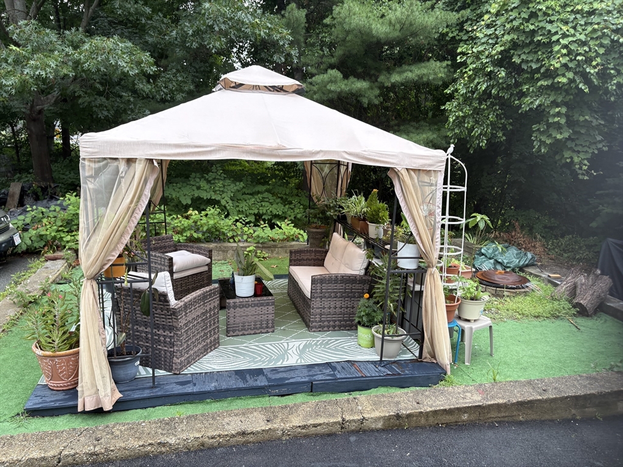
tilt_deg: -11.5
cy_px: 234
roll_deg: -1.7
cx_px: 312
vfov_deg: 53.1
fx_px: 468
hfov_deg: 67.3
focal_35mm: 26
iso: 50
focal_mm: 5.96
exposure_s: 1/230
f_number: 1.6
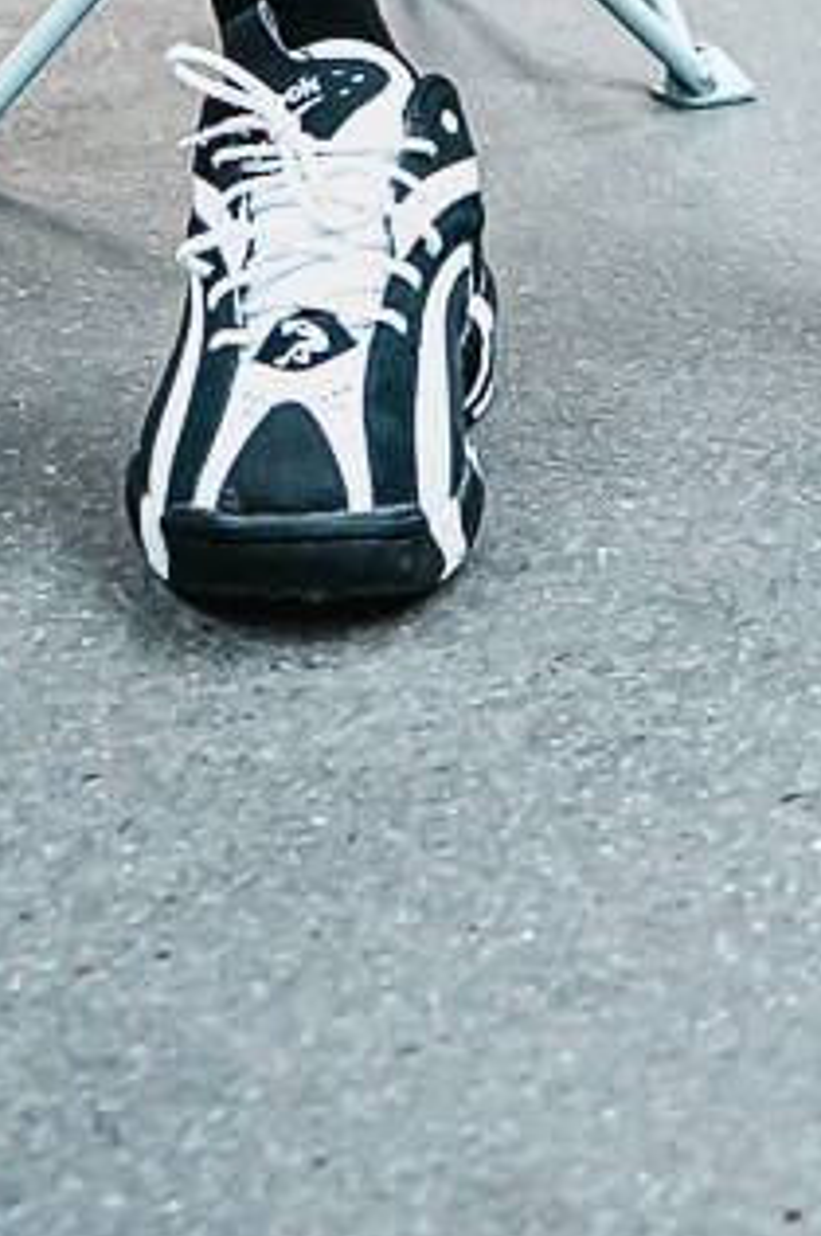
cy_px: -943
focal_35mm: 124
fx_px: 4251
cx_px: 90
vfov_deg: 14.6
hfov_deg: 11.0
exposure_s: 1/100
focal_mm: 29
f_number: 3.5
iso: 2500
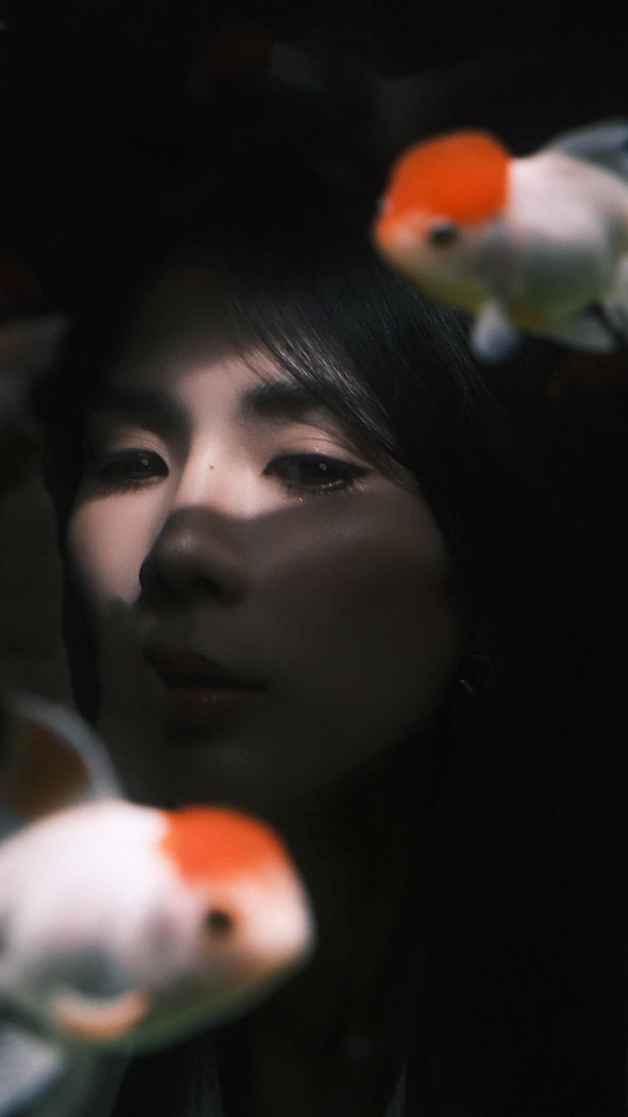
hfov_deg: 16.8
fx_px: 2131
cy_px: 563
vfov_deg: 29.4
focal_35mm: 72
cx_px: 262
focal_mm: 45
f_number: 5.6
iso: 3200
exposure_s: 1/160
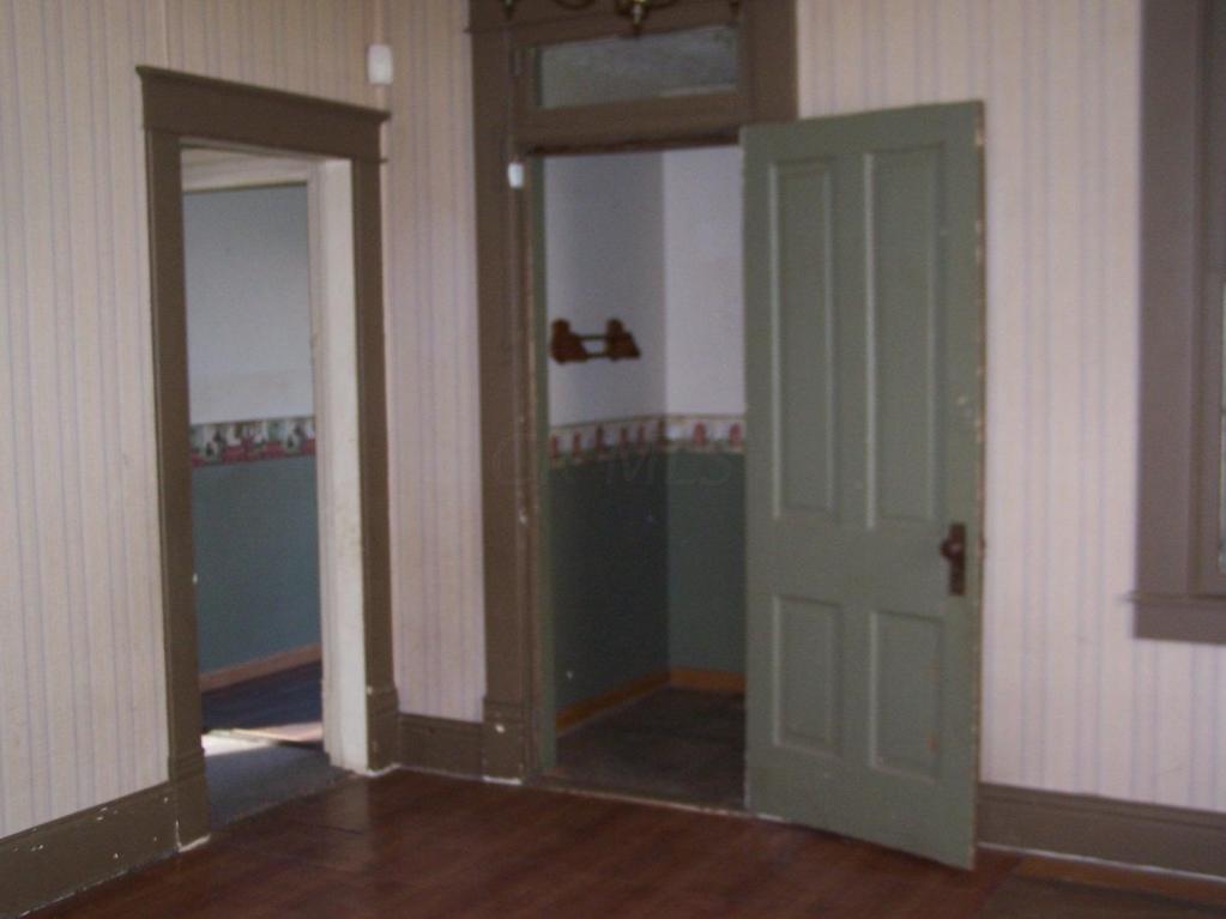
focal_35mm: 48
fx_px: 1700
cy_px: 460
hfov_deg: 39.7
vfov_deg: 30.3
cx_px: 613
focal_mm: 8
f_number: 3
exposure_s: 1/60
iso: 140
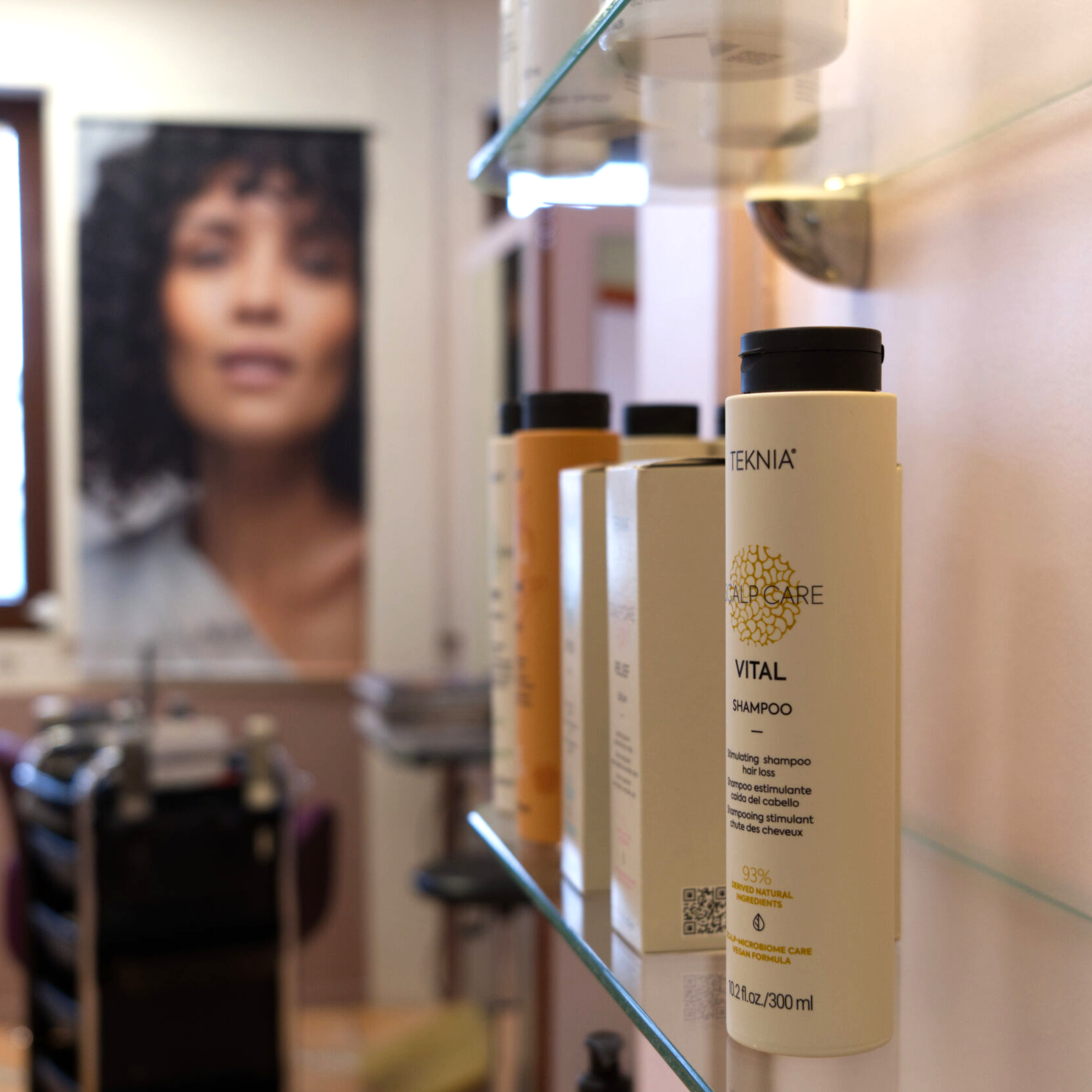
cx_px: 538
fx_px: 1856
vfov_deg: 32.7
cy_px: 640
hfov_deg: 32.8
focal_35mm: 52
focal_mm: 40
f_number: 5
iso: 500
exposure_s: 1/125
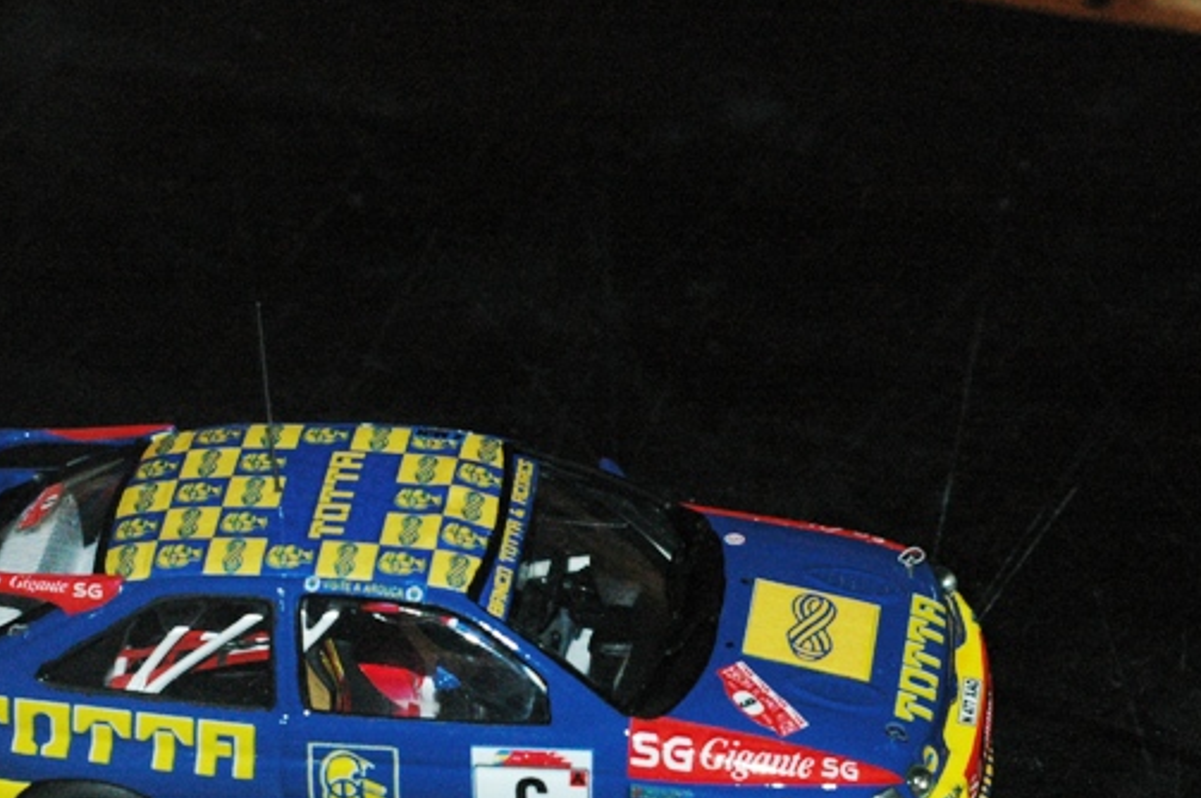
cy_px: 612
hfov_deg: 12.3
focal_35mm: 167
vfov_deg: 8.2
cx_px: 480
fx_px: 5564
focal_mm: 70
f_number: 10
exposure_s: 1/125
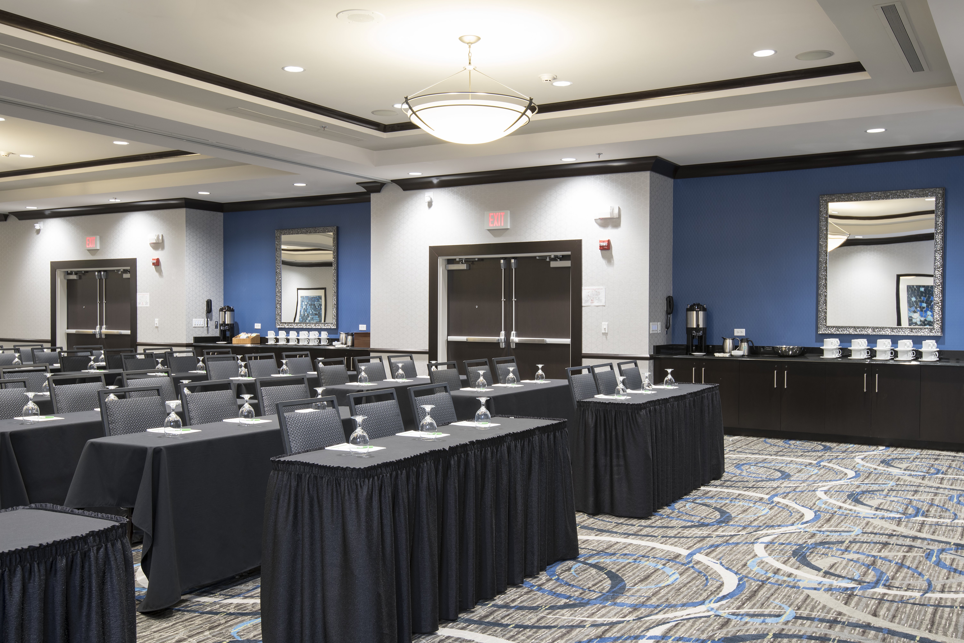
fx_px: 938
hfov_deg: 54.4
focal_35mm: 35
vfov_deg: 37.9
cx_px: 482
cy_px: 322
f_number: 11
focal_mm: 35
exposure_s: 2
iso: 200
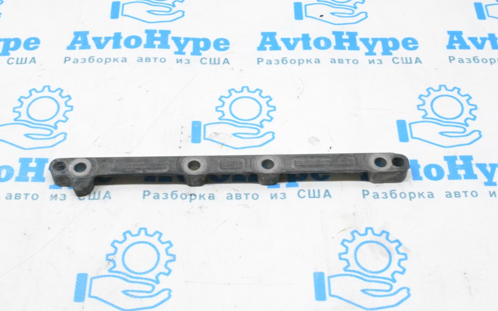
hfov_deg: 34.5
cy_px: 143
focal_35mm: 59
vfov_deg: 22.0
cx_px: 246
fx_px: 801
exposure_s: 1/50
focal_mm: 38
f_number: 18
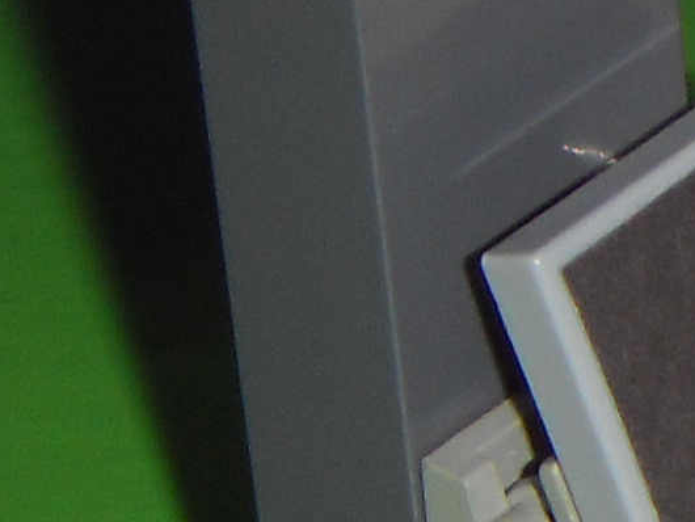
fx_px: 8657
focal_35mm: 431
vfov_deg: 3.5
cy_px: 197
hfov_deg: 4.4
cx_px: 2023
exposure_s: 1/60
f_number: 4
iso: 100
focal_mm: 11.8
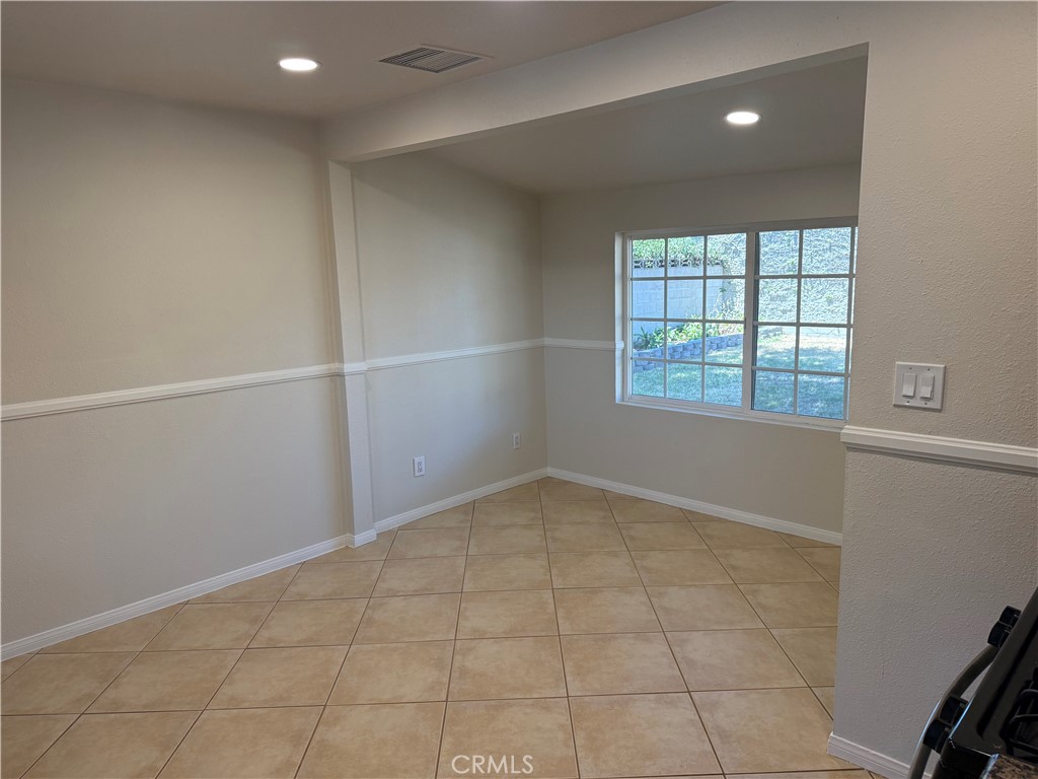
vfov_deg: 56.8
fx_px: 720
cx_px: 519
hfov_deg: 71.6
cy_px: 390
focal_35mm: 24
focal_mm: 6.76
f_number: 1.78
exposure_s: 1/228
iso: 160
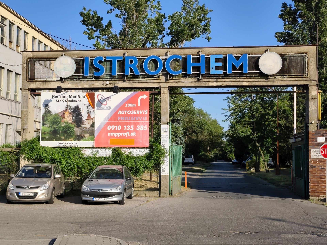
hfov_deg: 35.5
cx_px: 164
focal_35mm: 54
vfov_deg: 27.0
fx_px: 510
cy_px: 122
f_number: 1.7
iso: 50
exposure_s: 1/823
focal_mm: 6.07
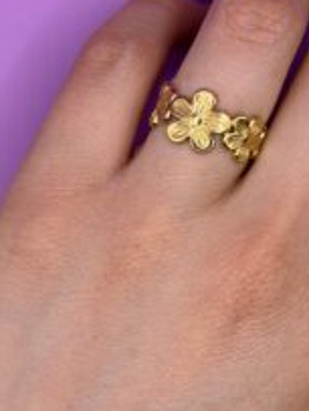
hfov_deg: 15.7
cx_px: 232
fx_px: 1119
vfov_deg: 20.8
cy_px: 155
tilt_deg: -87.2
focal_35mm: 94
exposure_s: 1/299
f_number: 1.78
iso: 64
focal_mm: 6.76
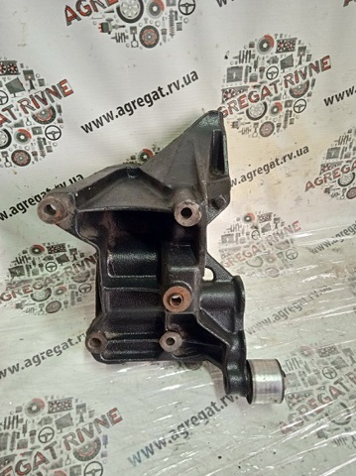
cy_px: 238
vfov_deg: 63.5
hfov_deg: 49.7
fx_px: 385
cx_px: 178
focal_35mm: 28
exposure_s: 1/33.3
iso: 402
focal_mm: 3.43
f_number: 2.2
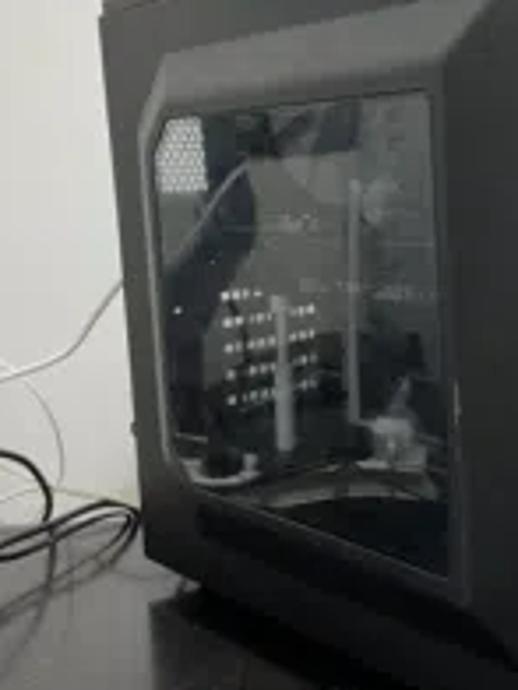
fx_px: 1057
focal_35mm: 53
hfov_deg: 26.0
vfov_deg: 36.0
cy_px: 264
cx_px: 525
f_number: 1.5
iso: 160
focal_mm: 5.7
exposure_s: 1/50
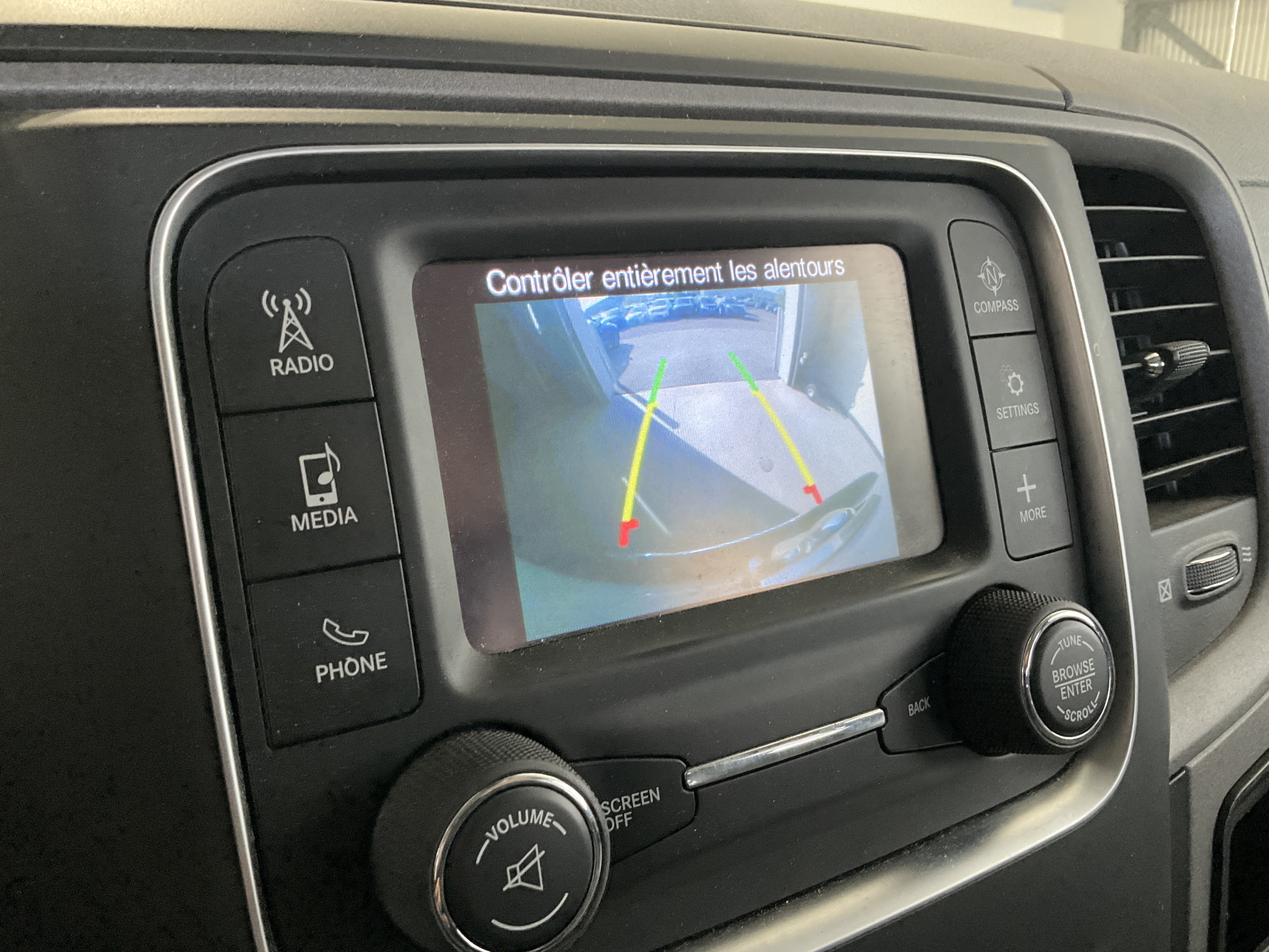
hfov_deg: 61.7
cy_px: 476
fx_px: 1063
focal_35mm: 29
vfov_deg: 48.2
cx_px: 634
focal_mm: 3
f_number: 1.8
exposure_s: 1/60
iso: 160
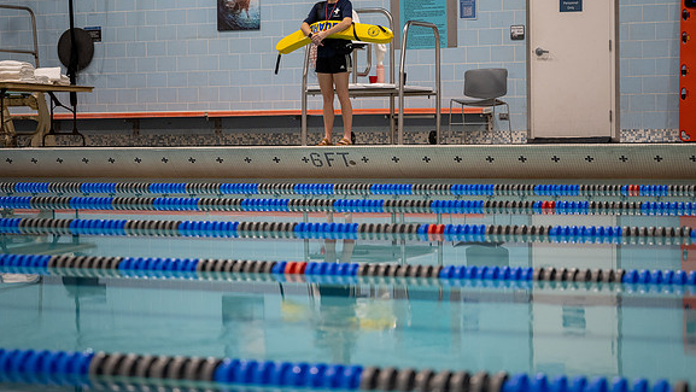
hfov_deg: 24.2
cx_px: 345
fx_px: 1625
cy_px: 177
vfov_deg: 13.8
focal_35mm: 88
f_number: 2.8
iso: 1000
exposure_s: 1/125
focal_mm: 70
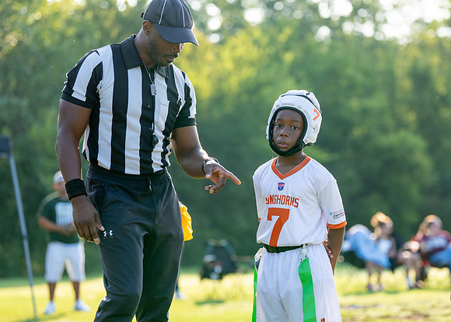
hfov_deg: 15.5
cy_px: 175
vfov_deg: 11.1
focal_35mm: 129
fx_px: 1653
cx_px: 266
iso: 200
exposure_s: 1/1000
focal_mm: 111
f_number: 2.8
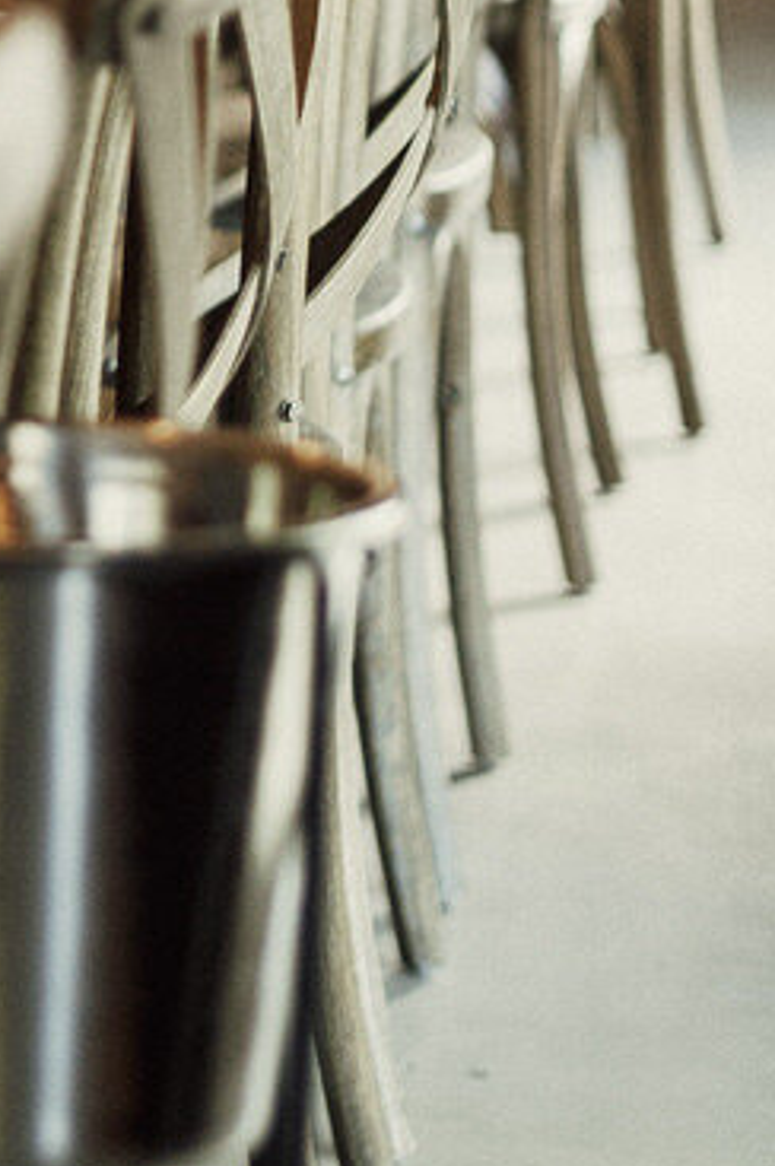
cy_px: -10
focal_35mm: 218
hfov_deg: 6.1
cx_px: -850
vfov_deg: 9.4
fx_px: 7052
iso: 640
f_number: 2
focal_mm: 50
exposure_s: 1/320
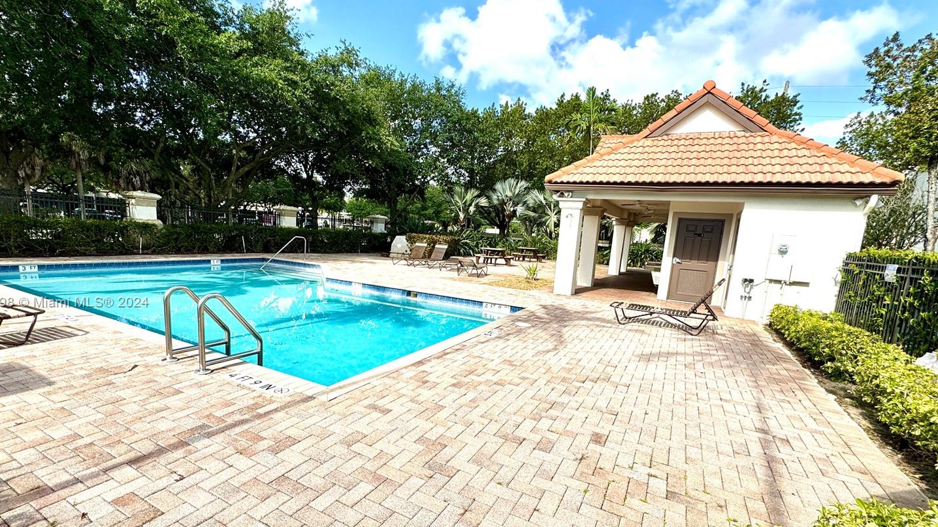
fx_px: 423
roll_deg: -4.2
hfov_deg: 95.9
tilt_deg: -9.5
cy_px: 303
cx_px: 462
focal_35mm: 17
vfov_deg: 63.6
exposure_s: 1/1789
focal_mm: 2.22
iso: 50
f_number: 2.2
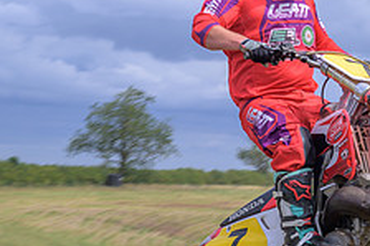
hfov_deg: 16.3
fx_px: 1284
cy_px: 213
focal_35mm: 125
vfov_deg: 10.9
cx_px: 304
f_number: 4.5
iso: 50
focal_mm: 38
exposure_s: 1/400
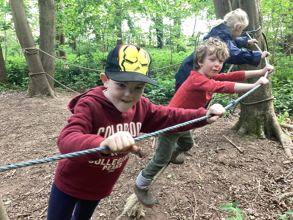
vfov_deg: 45.4
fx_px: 262
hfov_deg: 58.4
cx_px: 146
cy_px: 110
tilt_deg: -14.2
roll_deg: -0.6
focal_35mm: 31
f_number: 2.4
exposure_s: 1/50
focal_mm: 3.3
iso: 50
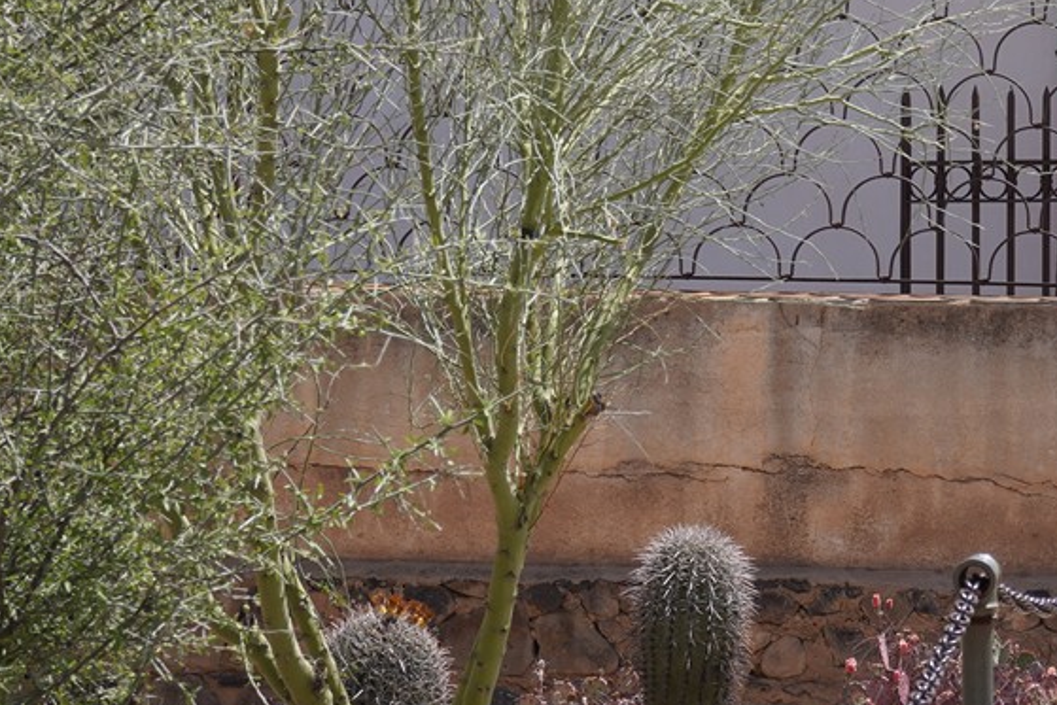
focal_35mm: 211
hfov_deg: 9.4
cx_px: 1645
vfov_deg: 6.5
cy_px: -32
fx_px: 6196
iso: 100
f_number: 13
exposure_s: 1/100
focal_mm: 59
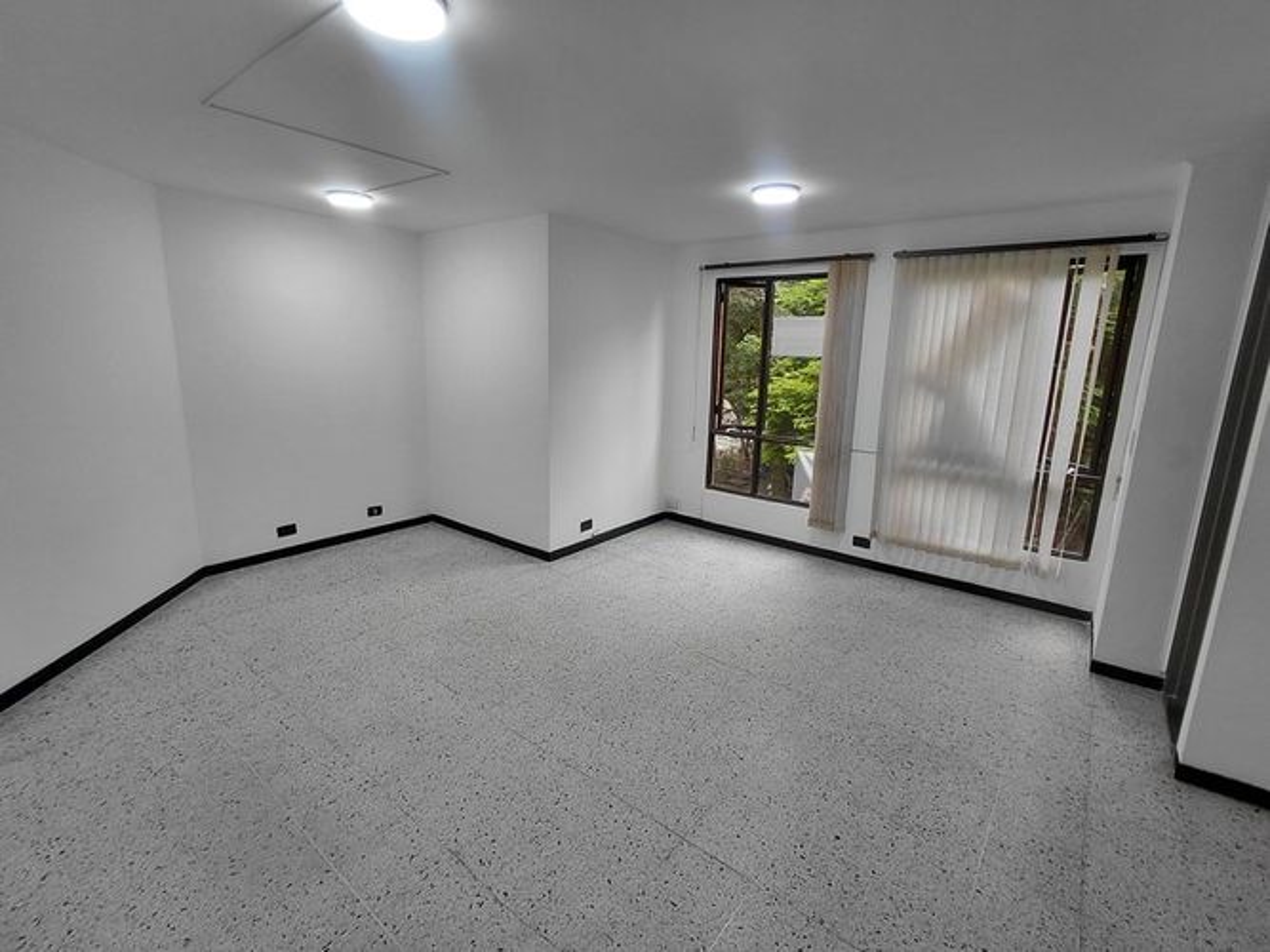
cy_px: 476
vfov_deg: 78.1
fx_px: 587
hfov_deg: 94.5
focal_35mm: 16
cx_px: 635
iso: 40
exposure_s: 1/60
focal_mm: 1.64
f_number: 2.2
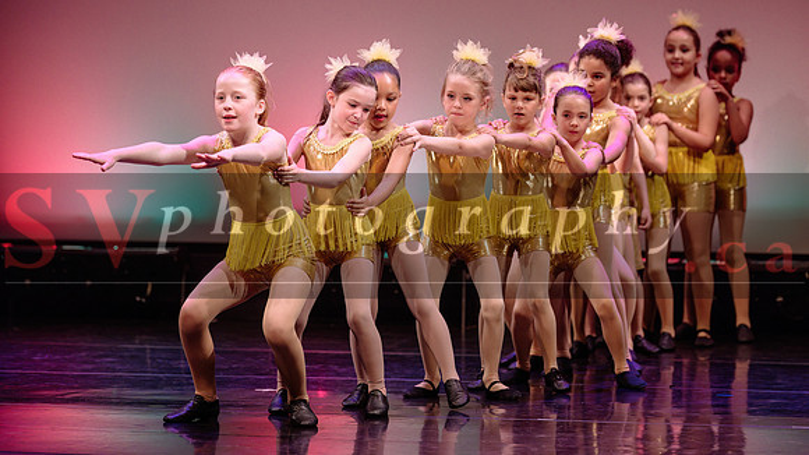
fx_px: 3918
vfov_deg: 6.6
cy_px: 154
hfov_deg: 11.8
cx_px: 482
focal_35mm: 183
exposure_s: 1/320
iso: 1600
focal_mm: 145
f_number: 2.8
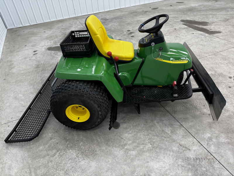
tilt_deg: -38.8
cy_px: 88
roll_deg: +4.4
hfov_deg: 71.6
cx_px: 117
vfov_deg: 56.8
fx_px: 162
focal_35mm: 24
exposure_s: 1/120
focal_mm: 6.76
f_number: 1.78
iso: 100
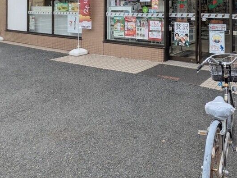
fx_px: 233
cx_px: 178
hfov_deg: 51.6
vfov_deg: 37.6
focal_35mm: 34
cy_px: 3
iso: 50
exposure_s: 1/1965
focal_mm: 1.83
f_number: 2.2
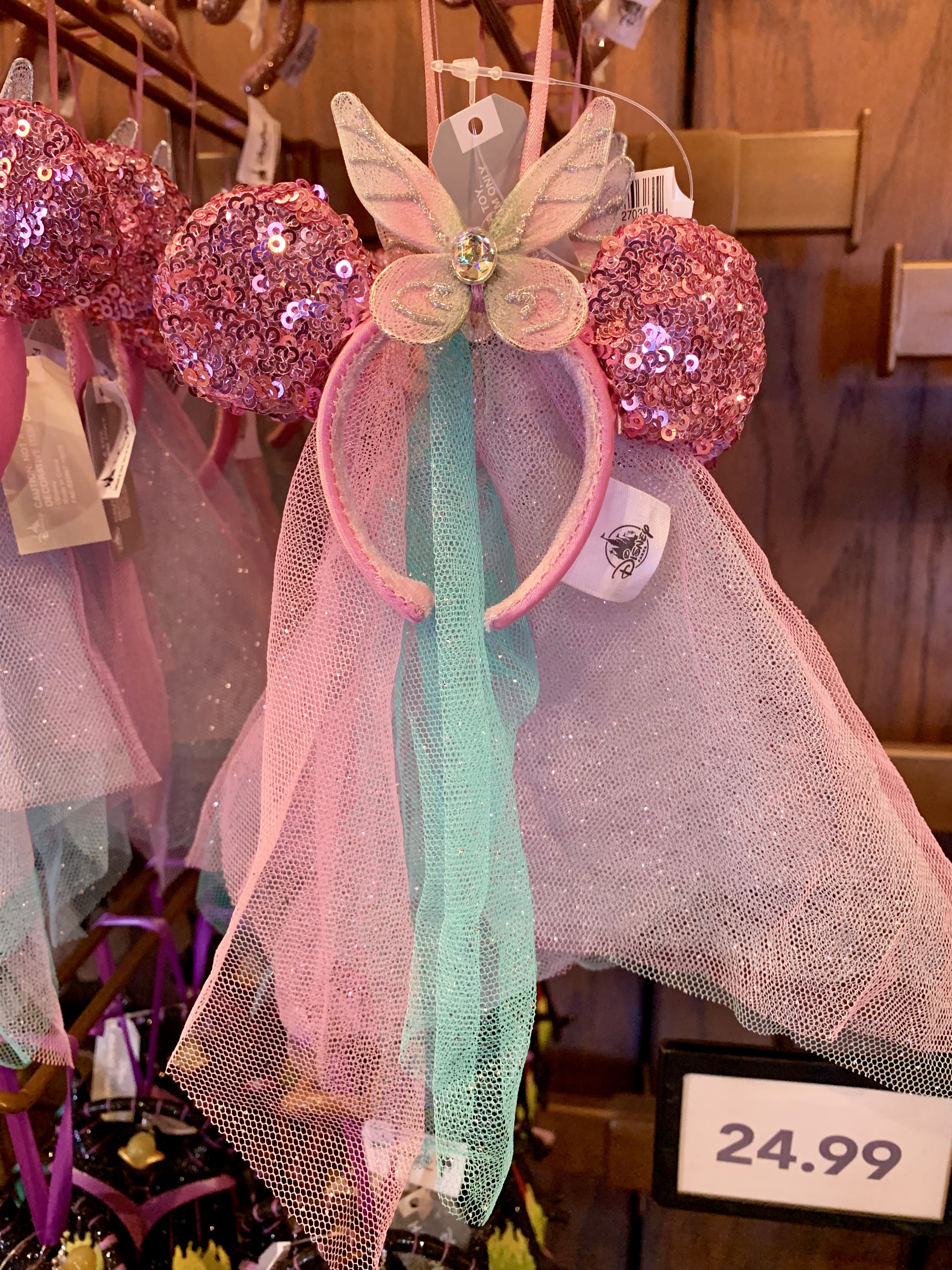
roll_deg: -0.6
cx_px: 476
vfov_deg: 67.3
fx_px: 953
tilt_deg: -12.4
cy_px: 635
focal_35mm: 26
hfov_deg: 53.1
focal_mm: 4.25
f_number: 1.8
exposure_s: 1/60
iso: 250
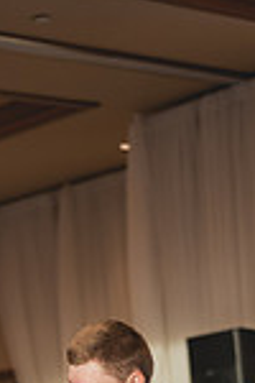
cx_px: 92
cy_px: 562
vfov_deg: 13.0
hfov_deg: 9.1
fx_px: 1594
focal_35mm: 150
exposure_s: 1/800
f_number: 1.8
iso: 1250
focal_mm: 50
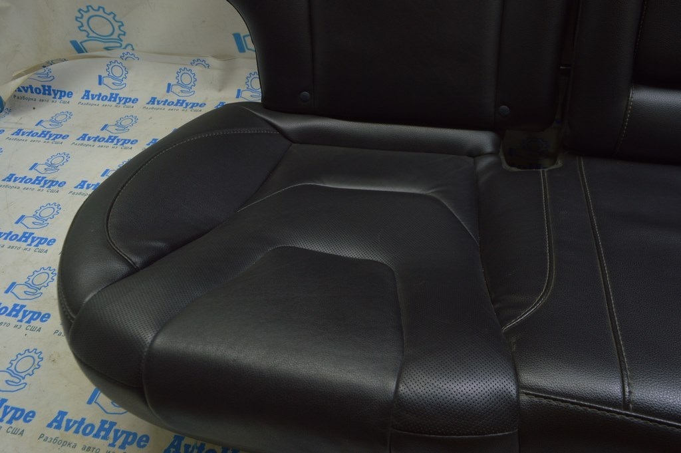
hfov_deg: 67.4
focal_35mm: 27
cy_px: 226
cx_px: 340
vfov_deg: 47.9
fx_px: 510
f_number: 5.6
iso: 400
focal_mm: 18
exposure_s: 1/25
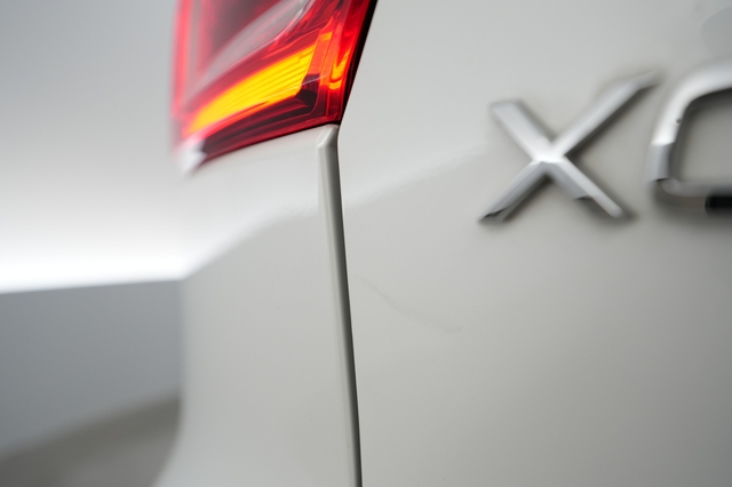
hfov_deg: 65.5
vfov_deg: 46.4
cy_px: 244
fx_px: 569
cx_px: 366
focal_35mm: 28
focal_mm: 28
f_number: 4
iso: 640
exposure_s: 1/80
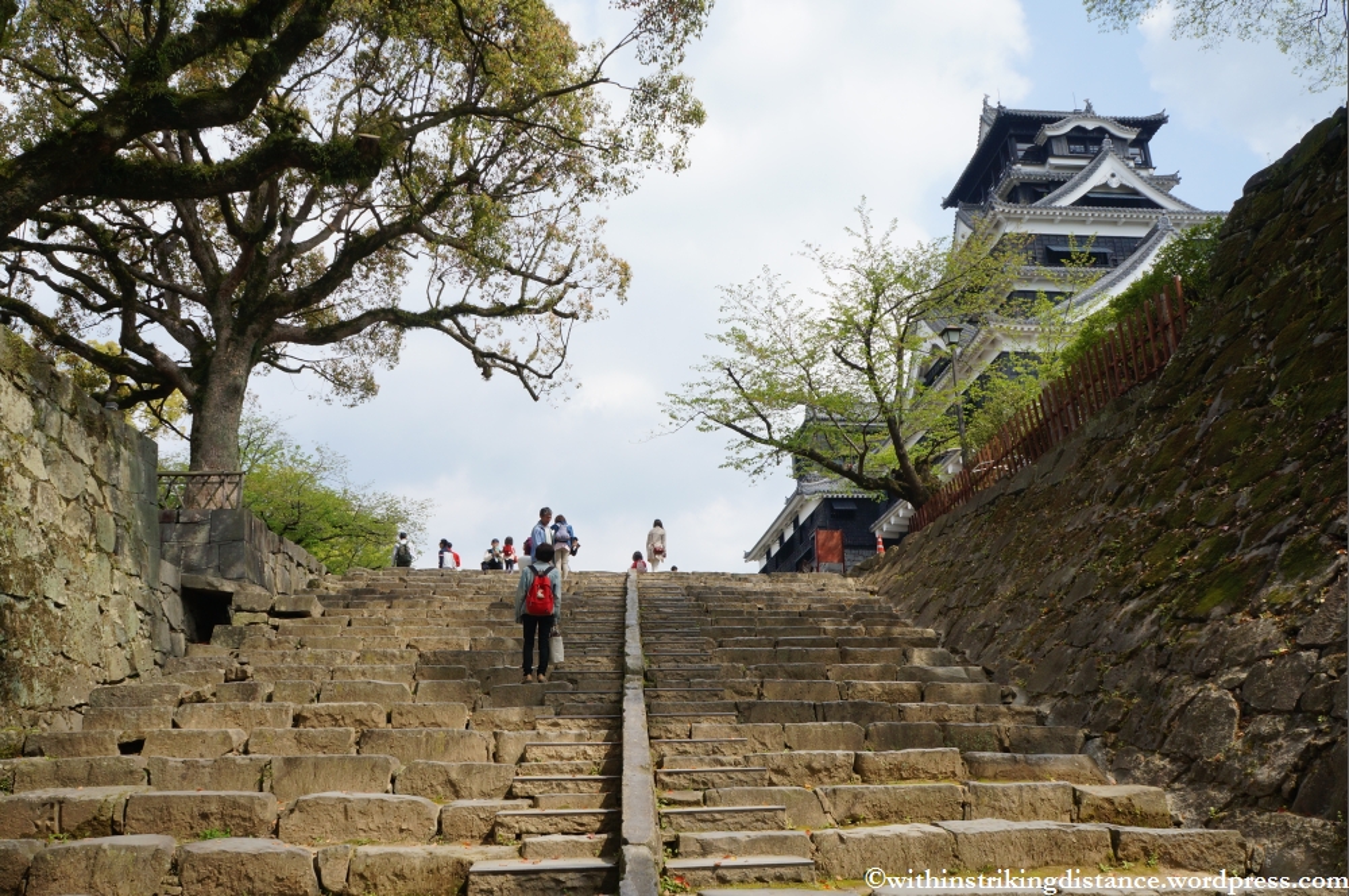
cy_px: 448
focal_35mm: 27
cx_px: 674
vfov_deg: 47.8
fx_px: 1010
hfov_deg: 67.4
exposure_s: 1/250
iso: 200
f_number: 13
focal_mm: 18
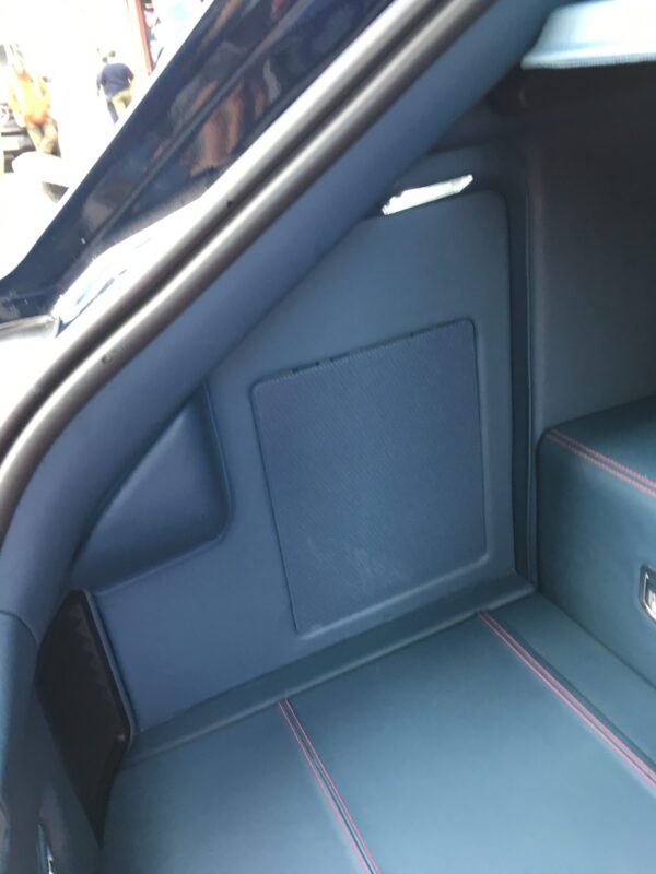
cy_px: 437
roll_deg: +9.3
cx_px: 328
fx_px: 733
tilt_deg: -26.8
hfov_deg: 48.2
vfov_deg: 61.7
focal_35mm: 29
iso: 64
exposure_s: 1/30
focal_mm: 4.15
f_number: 2.2
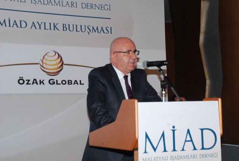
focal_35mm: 78
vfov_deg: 17.6
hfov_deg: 25.9
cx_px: 120
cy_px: 80
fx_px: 519
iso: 1000
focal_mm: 52
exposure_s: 1/60
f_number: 7.1
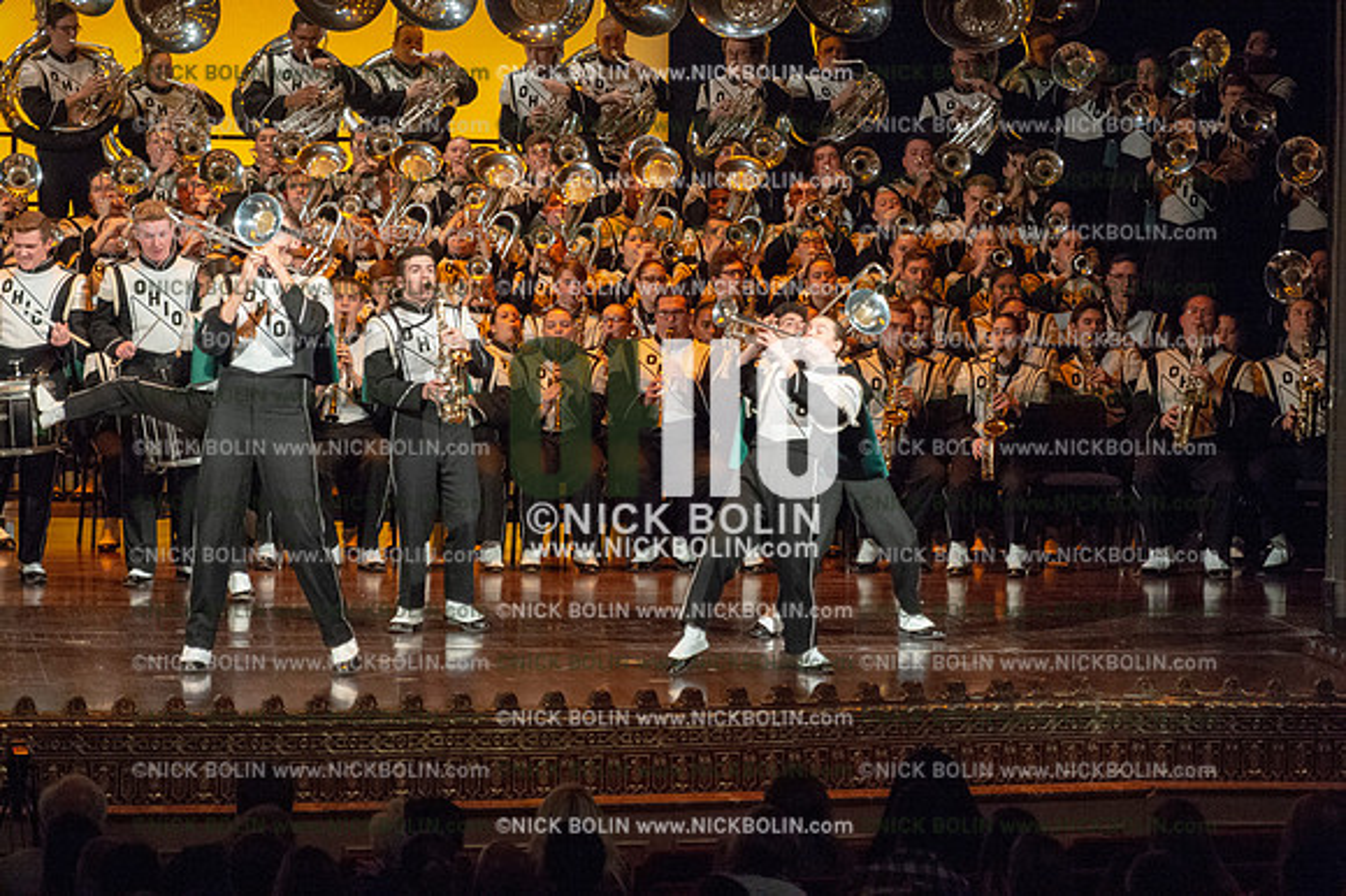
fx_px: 7100
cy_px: 448
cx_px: 673
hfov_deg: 10.8
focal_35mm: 190
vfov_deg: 7.2
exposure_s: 1/320
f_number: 5.6
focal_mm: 190
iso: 8000
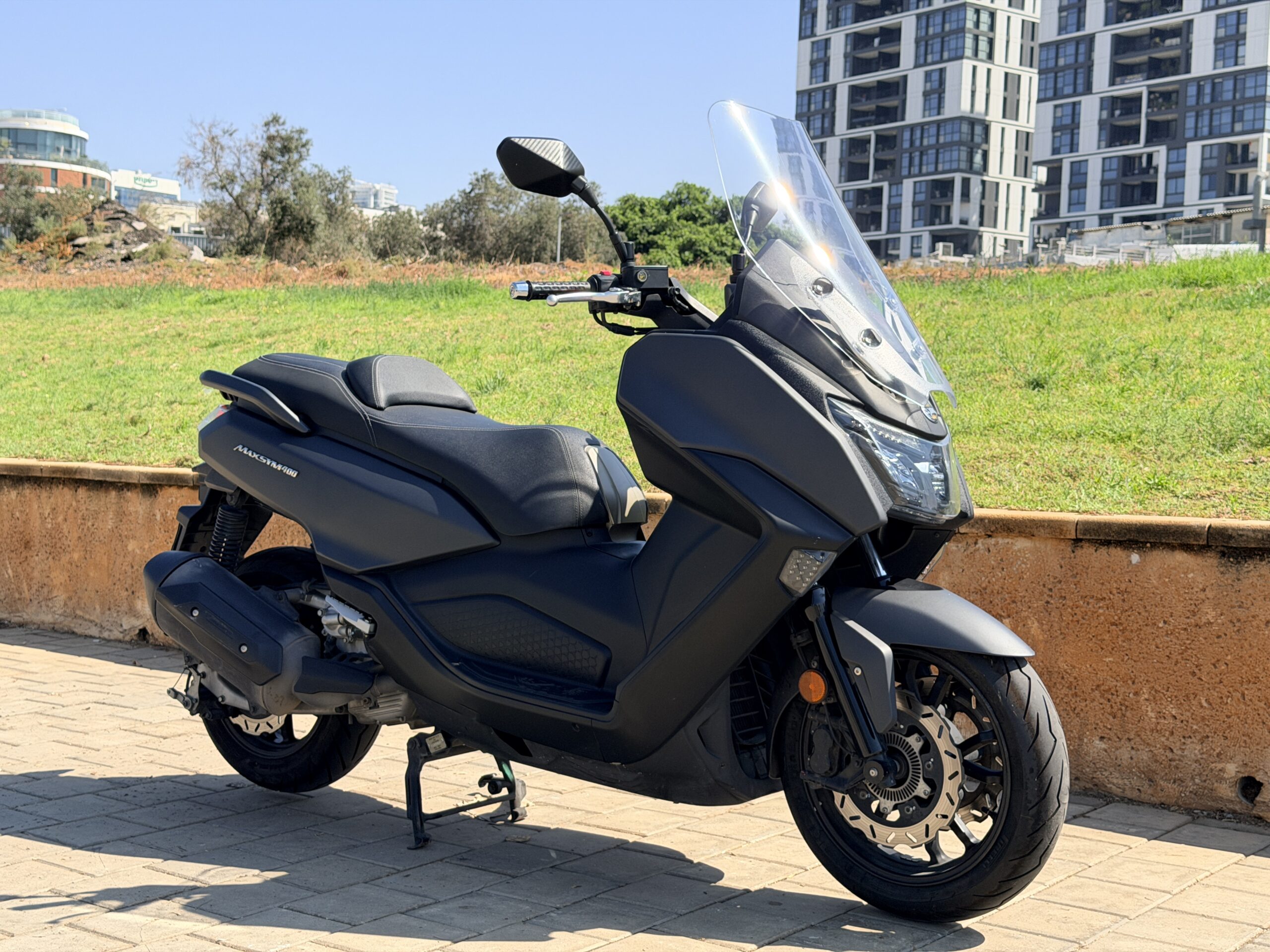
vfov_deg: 30.3
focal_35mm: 48
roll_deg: -1.2
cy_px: 476
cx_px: 635
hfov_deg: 39.7
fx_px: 1761
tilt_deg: -2.5
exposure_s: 1/3096
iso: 80
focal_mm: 6.76
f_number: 1.78
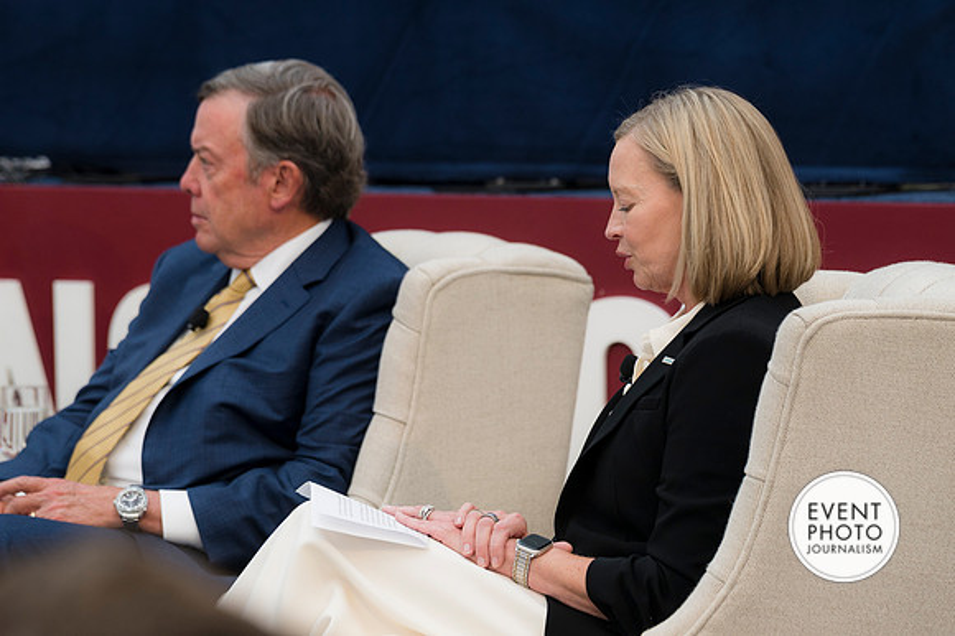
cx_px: 478
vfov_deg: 6.1
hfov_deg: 9.2
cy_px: 318
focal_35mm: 225
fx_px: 5965
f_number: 4
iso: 180
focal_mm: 150
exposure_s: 1/160
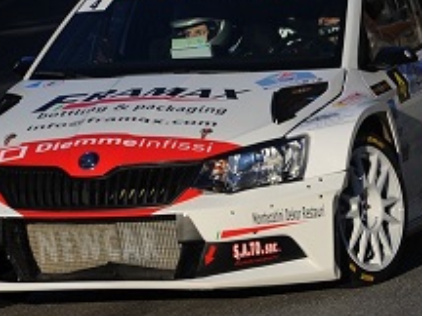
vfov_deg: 5.3
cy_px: 30
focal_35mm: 278
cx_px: 272
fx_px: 3389
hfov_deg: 7.1
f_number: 9
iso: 500
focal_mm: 125
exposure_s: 1/800
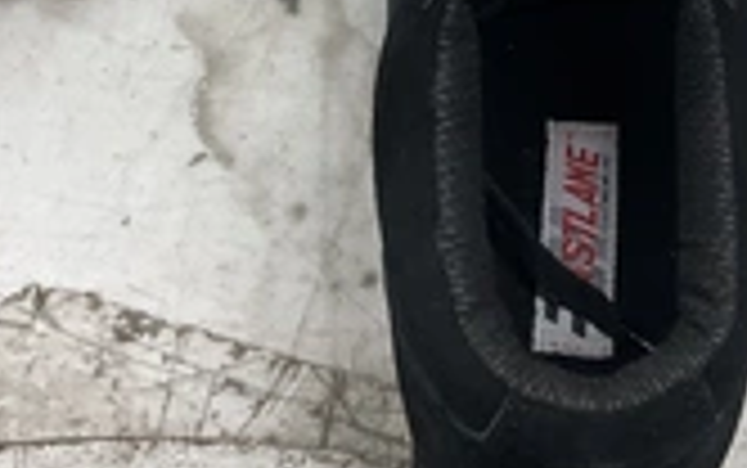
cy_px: -58
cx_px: 554
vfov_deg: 17.0
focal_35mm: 74
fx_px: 1508
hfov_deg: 27.5
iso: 50
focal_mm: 3
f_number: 1.8
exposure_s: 1/120
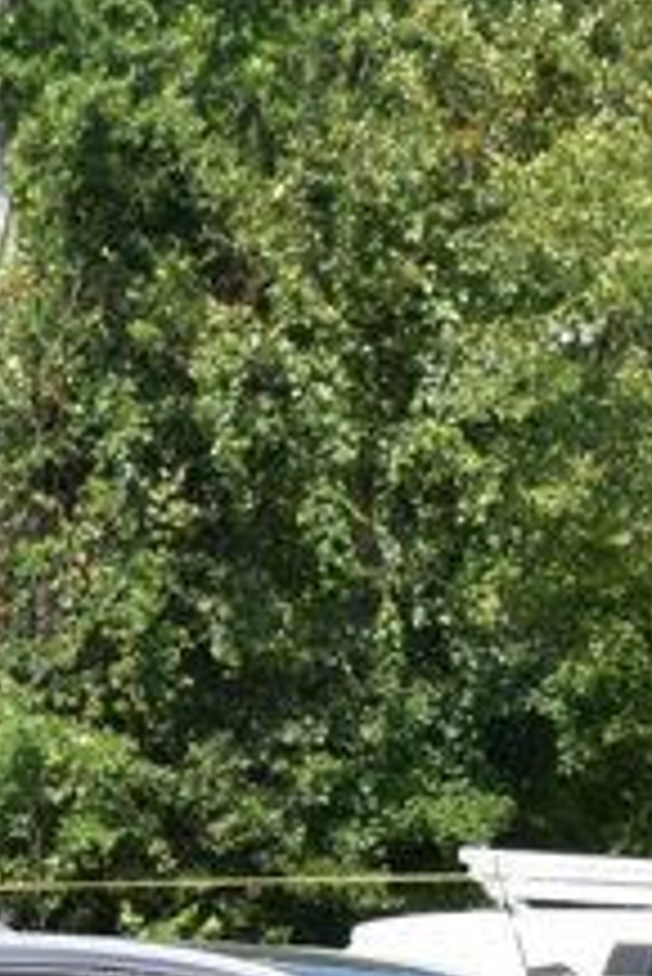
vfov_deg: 8.2
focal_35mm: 247
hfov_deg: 5.4
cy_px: 1295
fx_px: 6709
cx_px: -670
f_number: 11
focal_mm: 35
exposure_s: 1/400
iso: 400
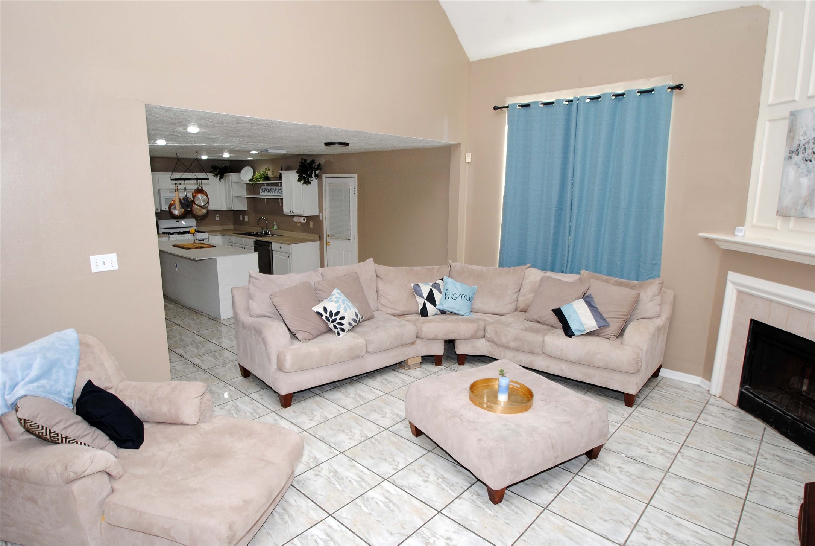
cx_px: 408
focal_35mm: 20
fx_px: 442
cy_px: 273
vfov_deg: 63.3
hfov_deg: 85.4
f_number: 4
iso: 200
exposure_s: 1/60
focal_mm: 13
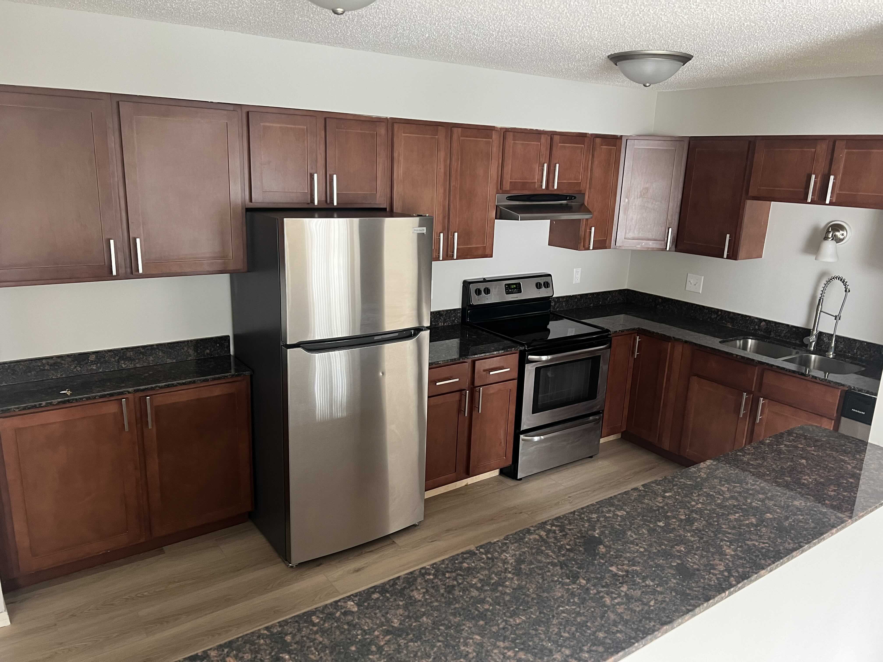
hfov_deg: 67.3
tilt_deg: -14.5
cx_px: 442
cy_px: 331
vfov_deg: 53.1
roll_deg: -1.8
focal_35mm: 26
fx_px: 663
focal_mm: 5.7
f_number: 1.5
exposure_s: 1/60
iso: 200
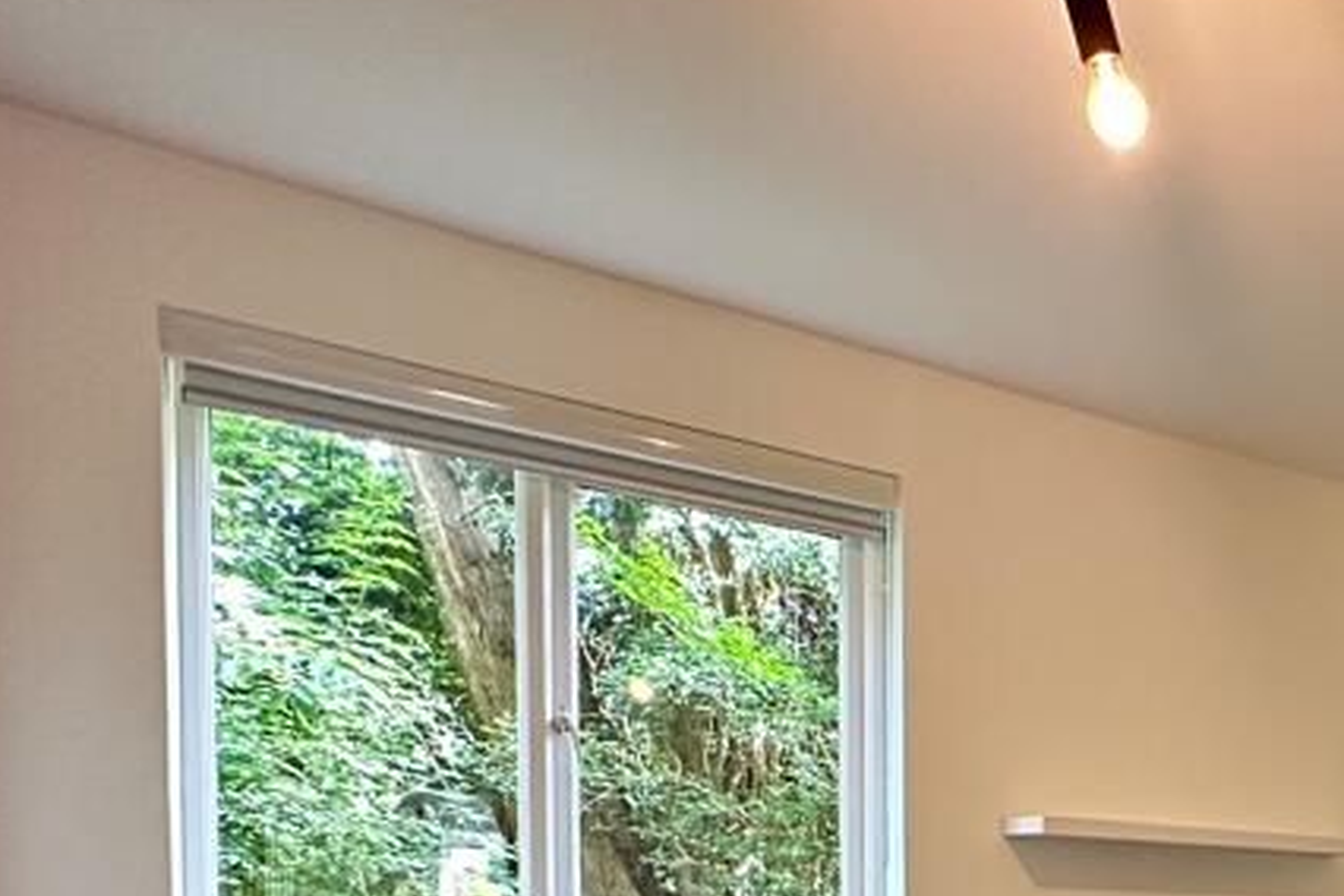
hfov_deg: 44.0
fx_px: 1307
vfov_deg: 32.7
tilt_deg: -2.3
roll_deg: -0.4
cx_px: 1423
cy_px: 1013
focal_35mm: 35
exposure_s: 1/60
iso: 500
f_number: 2.2
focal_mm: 2.22
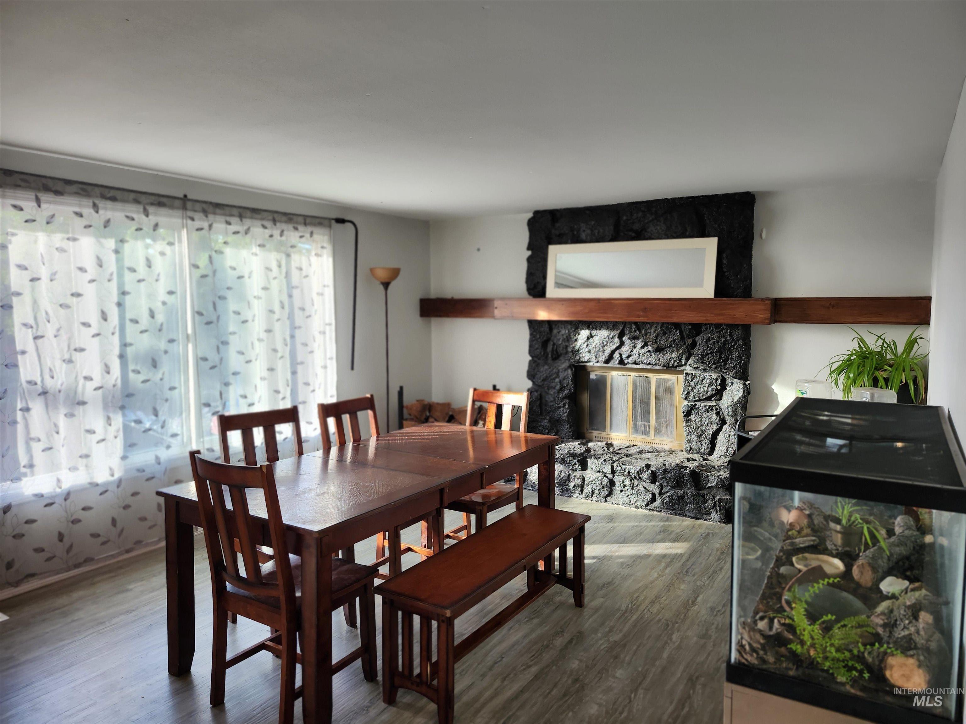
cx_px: 483
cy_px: 362
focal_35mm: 23
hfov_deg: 73.9
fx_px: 642
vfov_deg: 58.9
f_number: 1.8
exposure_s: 1/120
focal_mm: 5.54
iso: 125
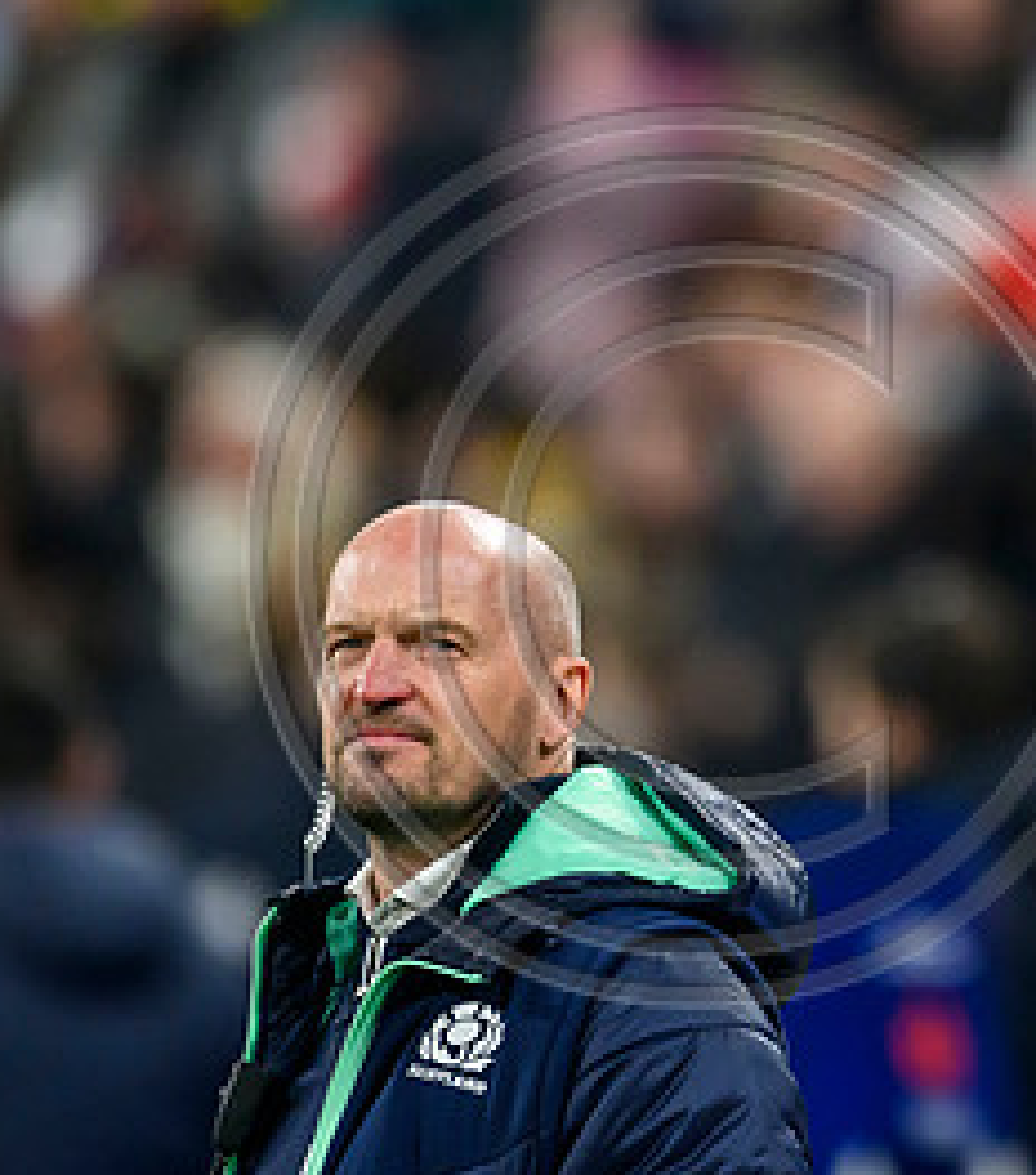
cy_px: 197
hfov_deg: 0.9
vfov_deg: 1.1
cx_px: 1425
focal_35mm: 1755
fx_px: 63519
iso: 2500
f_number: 4
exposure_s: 1/1250
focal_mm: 560
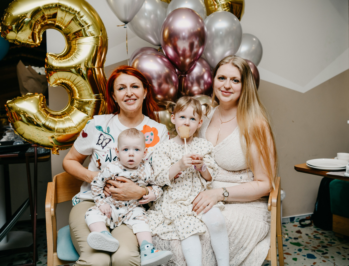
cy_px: 118
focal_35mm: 34
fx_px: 346
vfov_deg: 42.1
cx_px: 186
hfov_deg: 53.5
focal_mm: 28
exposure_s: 1/160
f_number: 3.5
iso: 125
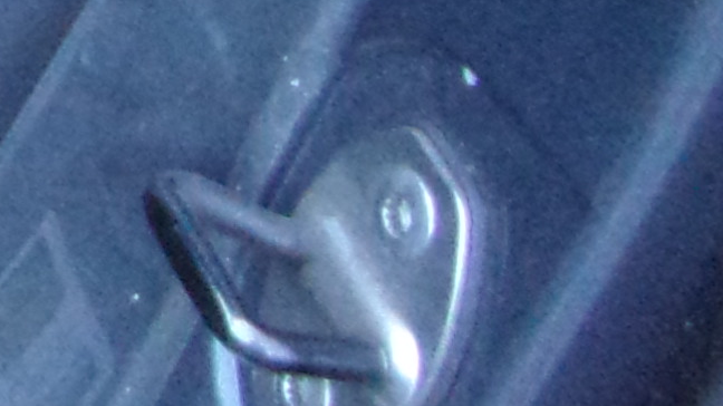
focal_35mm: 217
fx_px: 4159
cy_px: -1100
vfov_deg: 5.1
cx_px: -1544
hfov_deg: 8.2
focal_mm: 5.1
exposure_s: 1/34
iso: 383
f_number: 3.9
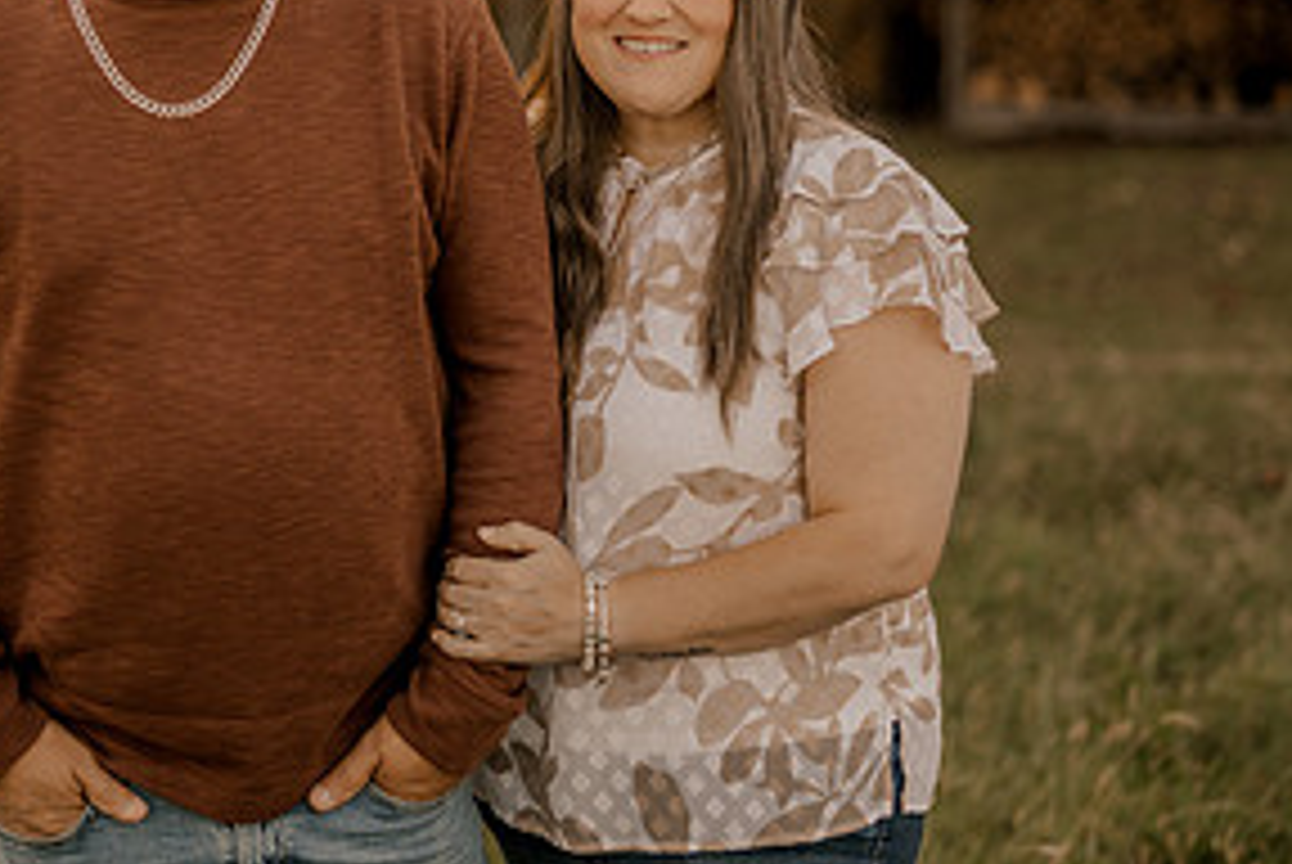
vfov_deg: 13.5
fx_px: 3628
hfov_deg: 20.1
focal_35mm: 101
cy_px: 227
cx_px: 446
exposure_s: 1/500
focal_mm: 50
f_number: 1.8
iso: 250
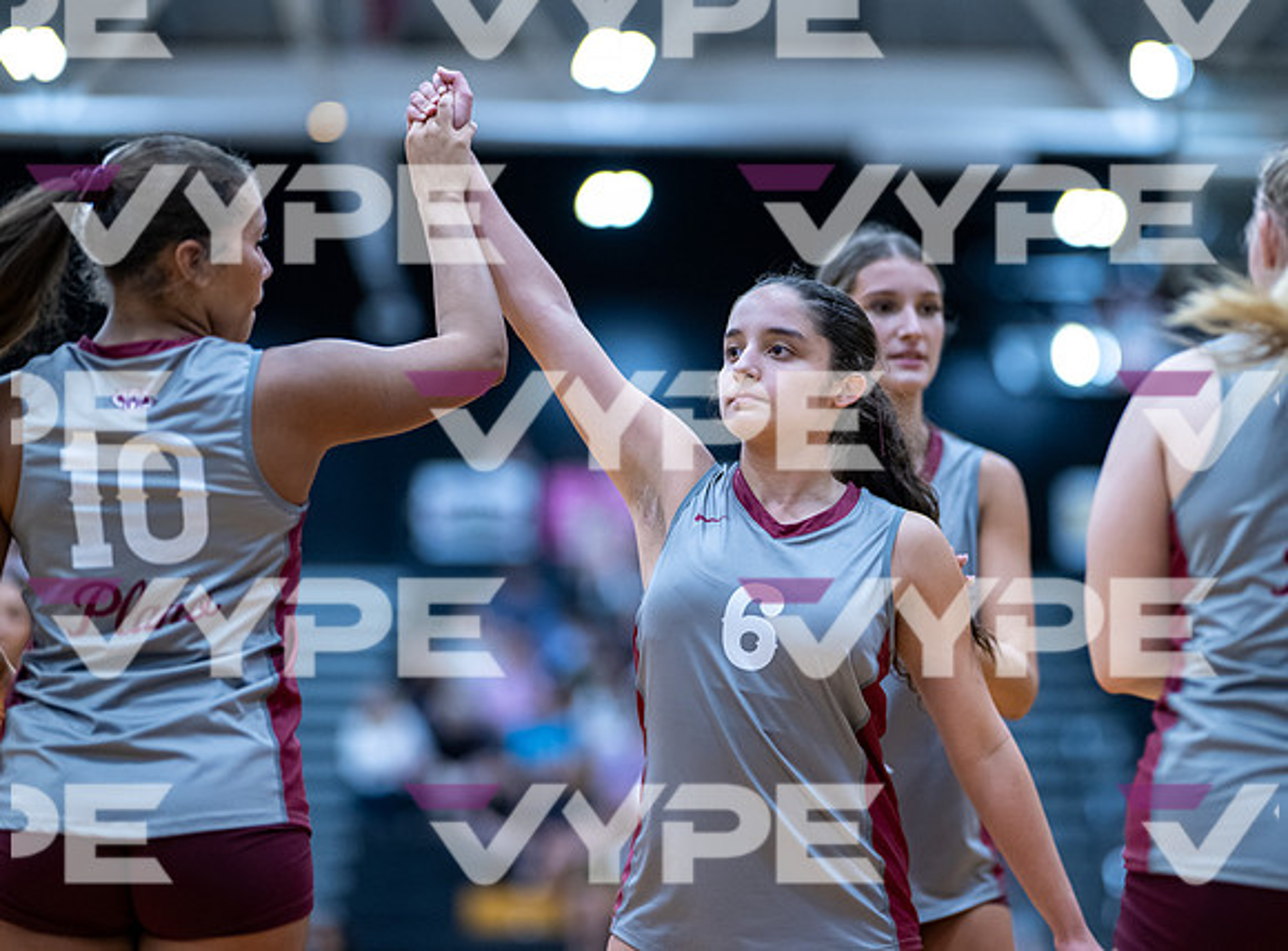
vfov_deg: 14.7
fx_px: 3672
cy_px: 433
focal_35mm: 99
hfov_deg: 19.9
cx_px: 778
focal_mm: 85
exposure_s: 1/1600
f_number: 1.2
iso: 1250
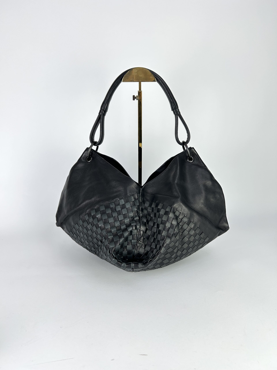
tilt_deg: -16.2
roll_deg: -2.0
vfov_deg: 67.3
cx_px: 138
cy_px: 185
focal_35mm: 26
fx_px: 277
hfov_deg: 53.1
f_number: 1.5
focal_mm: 5.7
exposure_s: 1/137
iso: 32
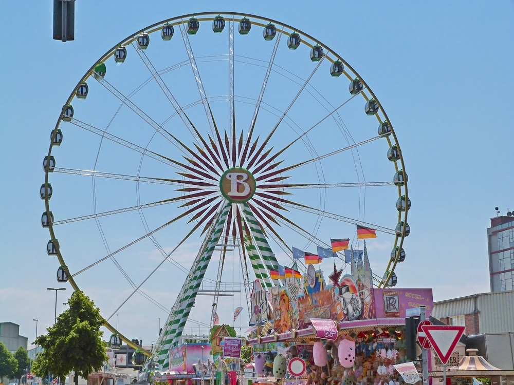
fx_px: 980
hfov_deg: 29.4
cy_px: 192
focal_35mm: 66
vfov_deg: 22.3
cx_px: 257
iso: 100
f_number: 5.6
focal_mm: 11.8
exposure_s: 1/1300
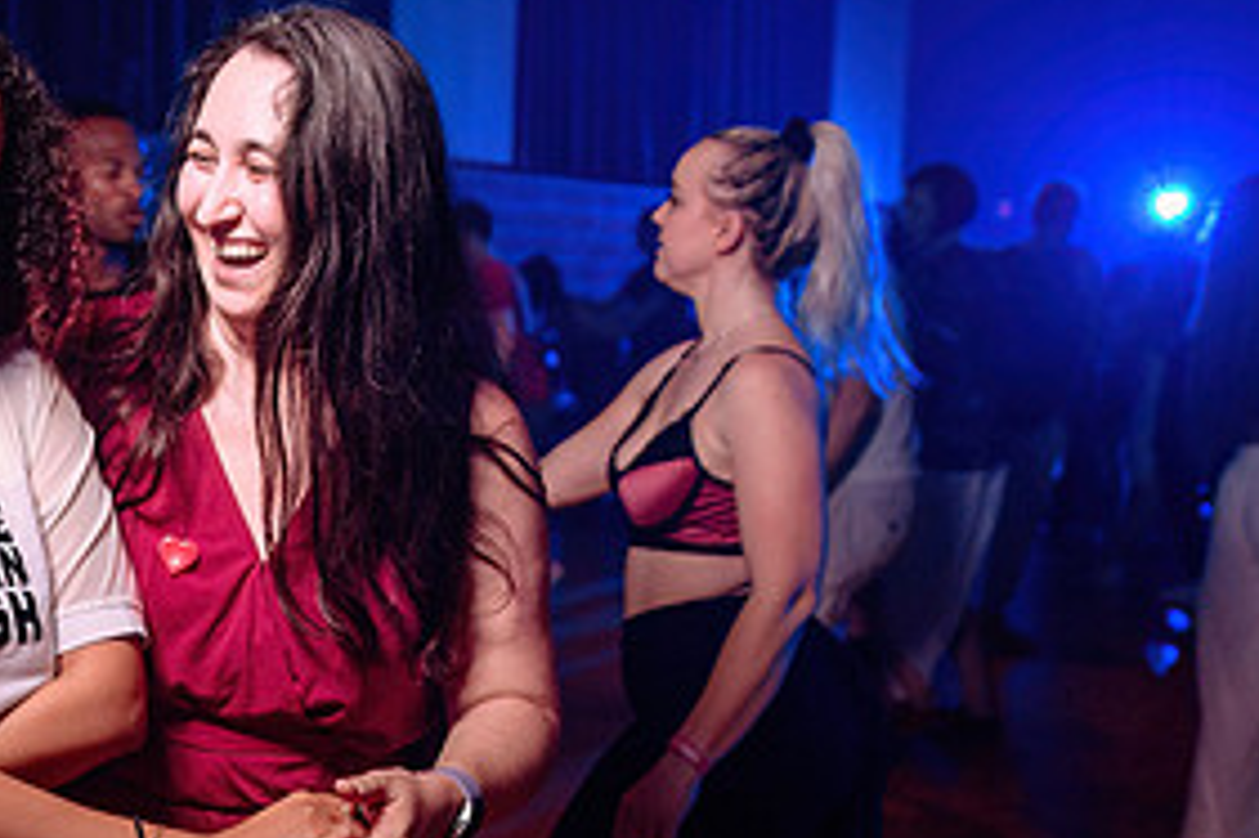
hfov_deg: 33.2
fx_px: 2062
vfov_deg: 23.0
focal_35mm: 59
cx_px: 287
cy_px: 455
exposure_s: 1/60
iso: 800
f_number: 2.8
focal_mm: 24
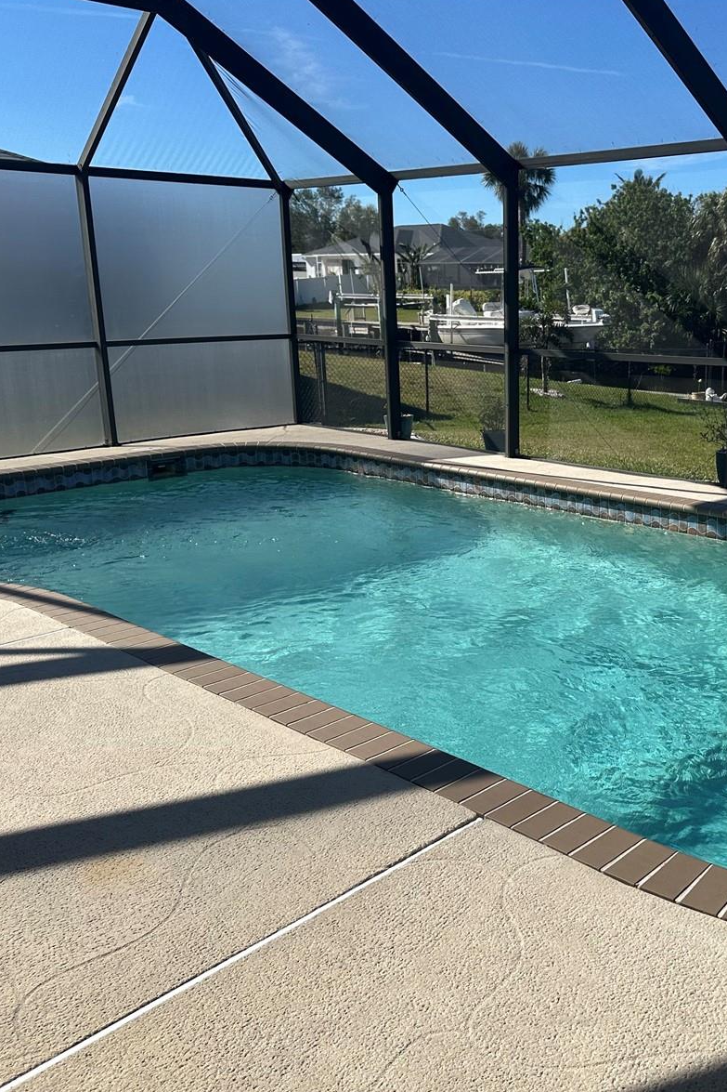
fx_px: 1030
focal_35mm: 34
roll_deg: -0.2
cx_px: 574
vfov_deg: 55.8
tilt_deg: -15.0
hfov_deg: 37.6
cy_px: 550
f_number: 1.78
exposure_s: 1/3861
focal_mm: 6.86
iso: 80
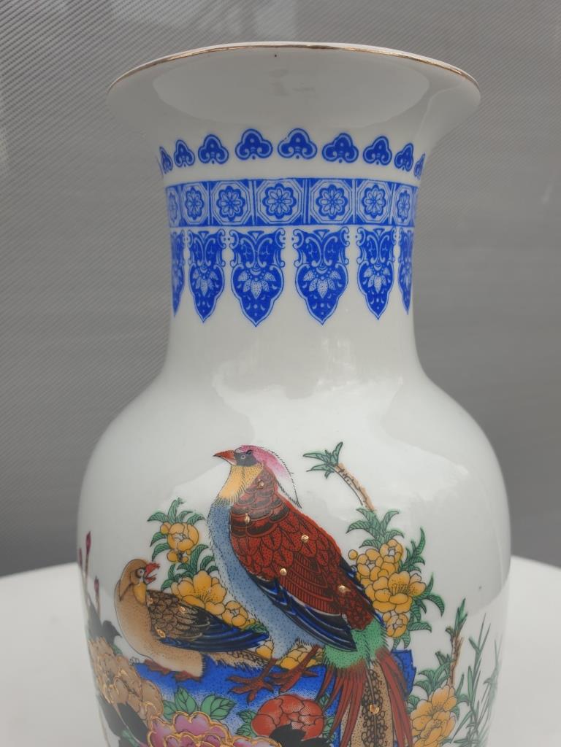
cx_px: 280
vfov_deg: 67.3
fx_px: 562
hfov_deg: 53.1
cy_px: 374
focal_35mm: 26
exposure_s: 1/243
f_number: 2.4
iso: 50
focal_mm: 4.3
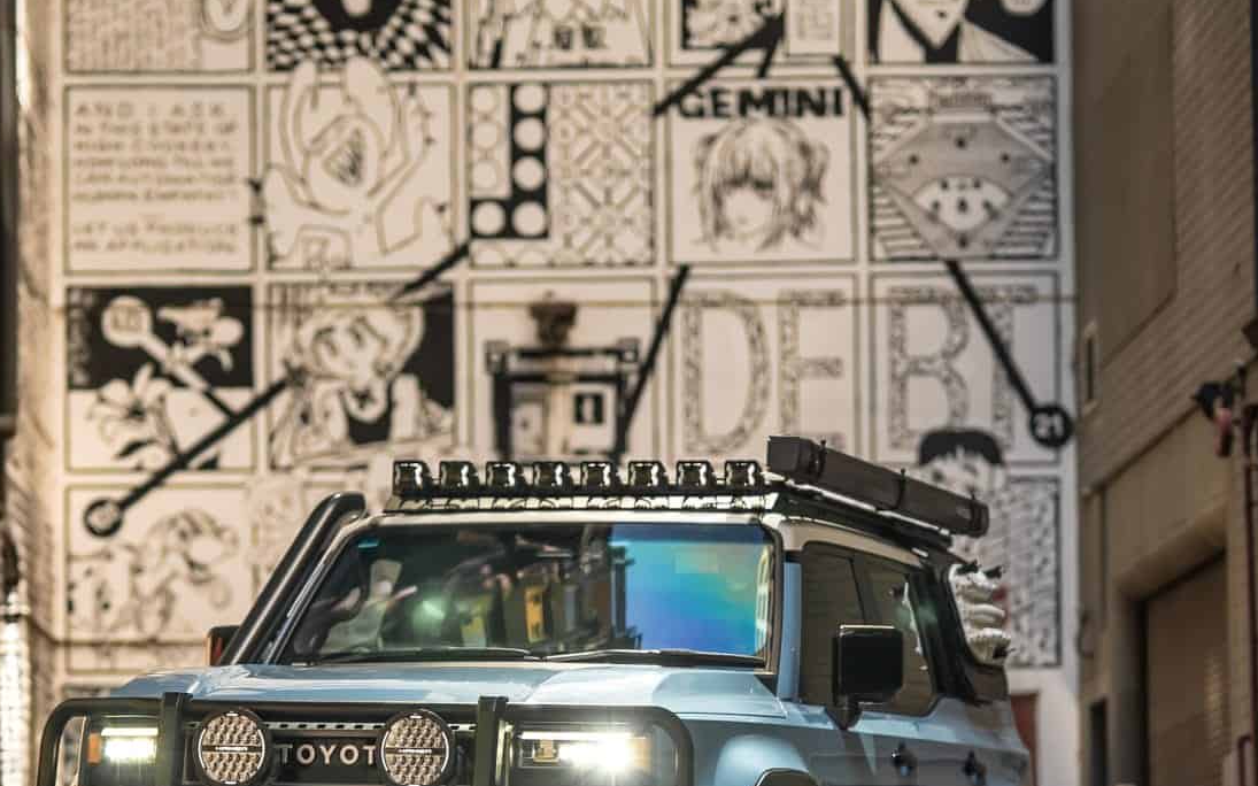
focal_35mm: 152
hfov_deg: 13.8
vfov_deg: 8.6
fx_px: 5210
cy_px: 676
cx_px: 533
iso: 100
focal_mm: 85
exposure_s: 1/160
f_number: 1.8
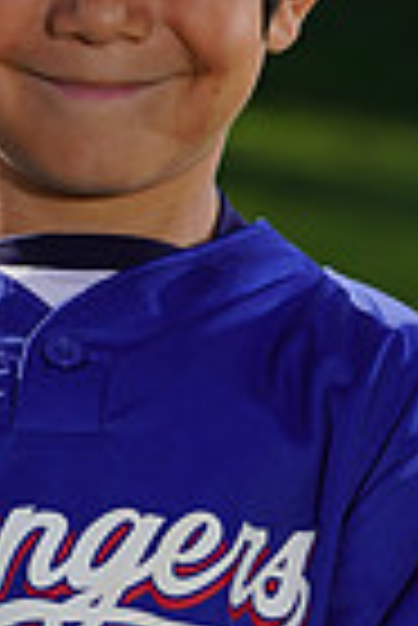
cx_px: 34
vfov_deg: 2.8
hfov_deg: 1.8
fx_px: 12977
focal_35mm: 747
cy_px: 757
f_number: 10
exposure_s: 1/250
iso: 100
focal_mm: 179
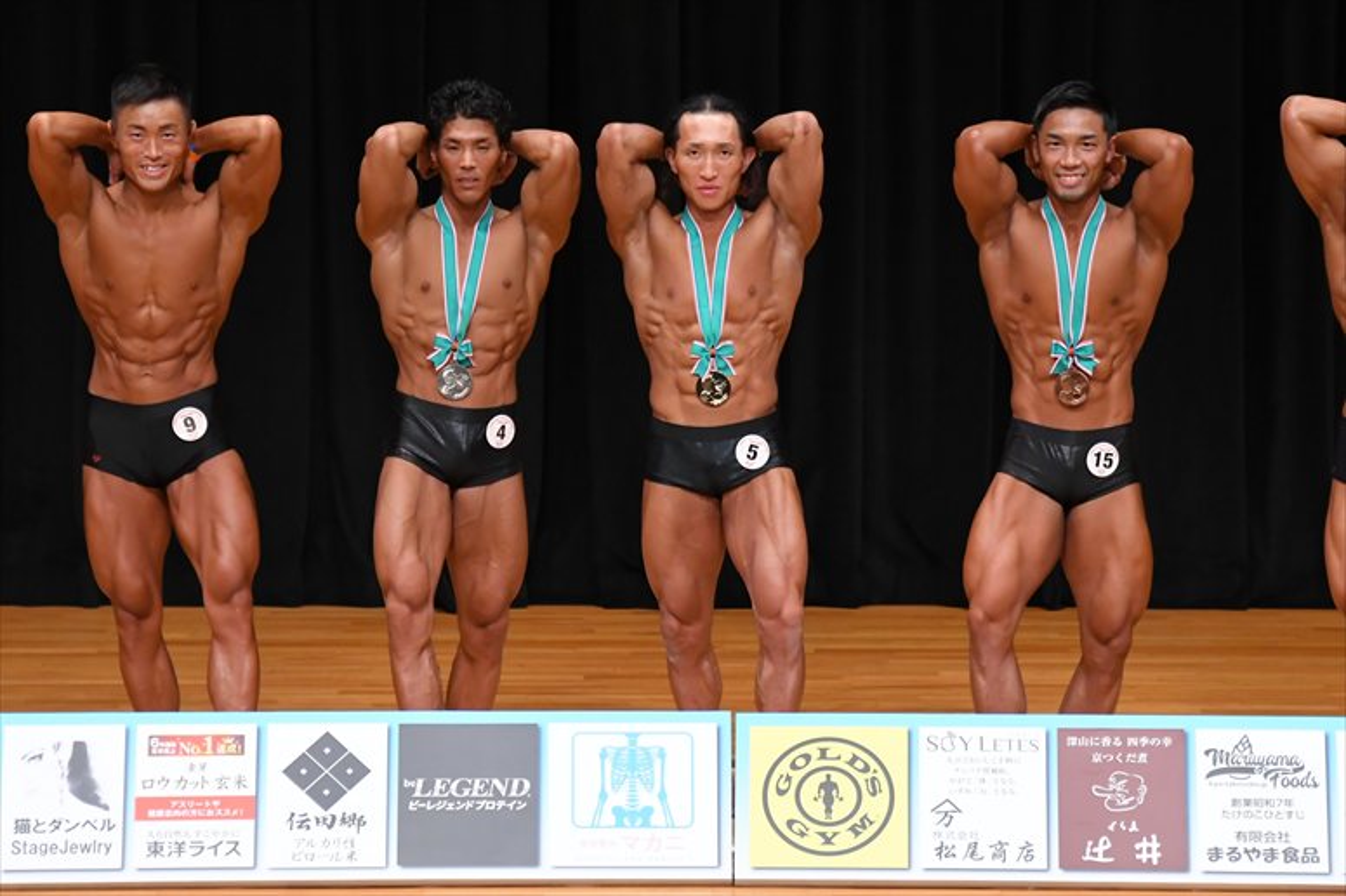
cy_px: 448
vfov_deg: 5.1
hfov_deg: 7.6
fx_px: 10090
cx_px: 673
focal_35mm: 270
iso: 3200
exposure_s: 1/400
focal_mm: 180
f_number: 5.6
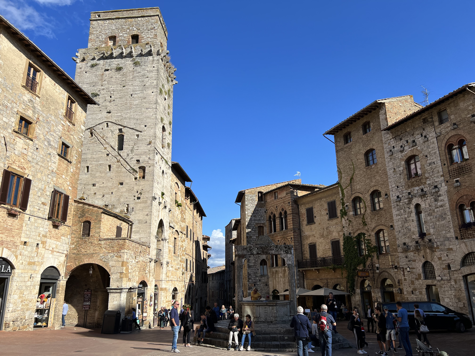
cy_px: 178
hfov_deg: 67.3
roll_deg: +1.2
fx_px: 357
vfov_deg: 53.1
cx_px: 238
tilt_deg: +16.1
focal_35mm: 26
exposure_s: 1/5076
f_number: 1.5
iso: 50
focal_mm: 5.7
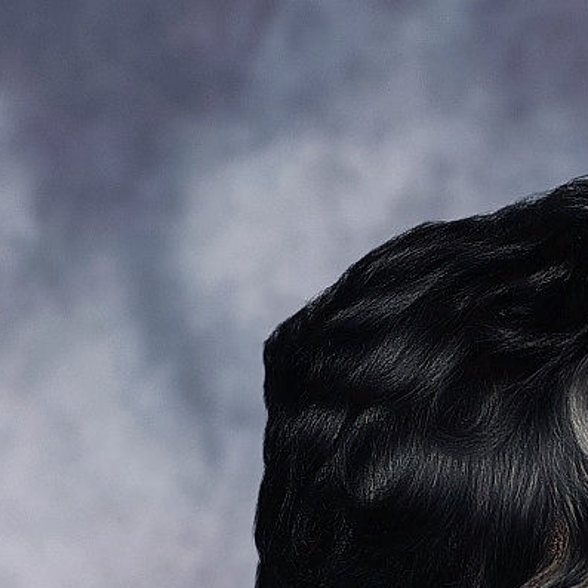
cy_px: 1481
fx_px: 7168
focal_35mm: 373
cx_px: 943
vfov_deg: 4.6
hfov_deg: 4.7
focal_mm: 85
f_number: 3.5
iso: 125
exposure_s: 1/160
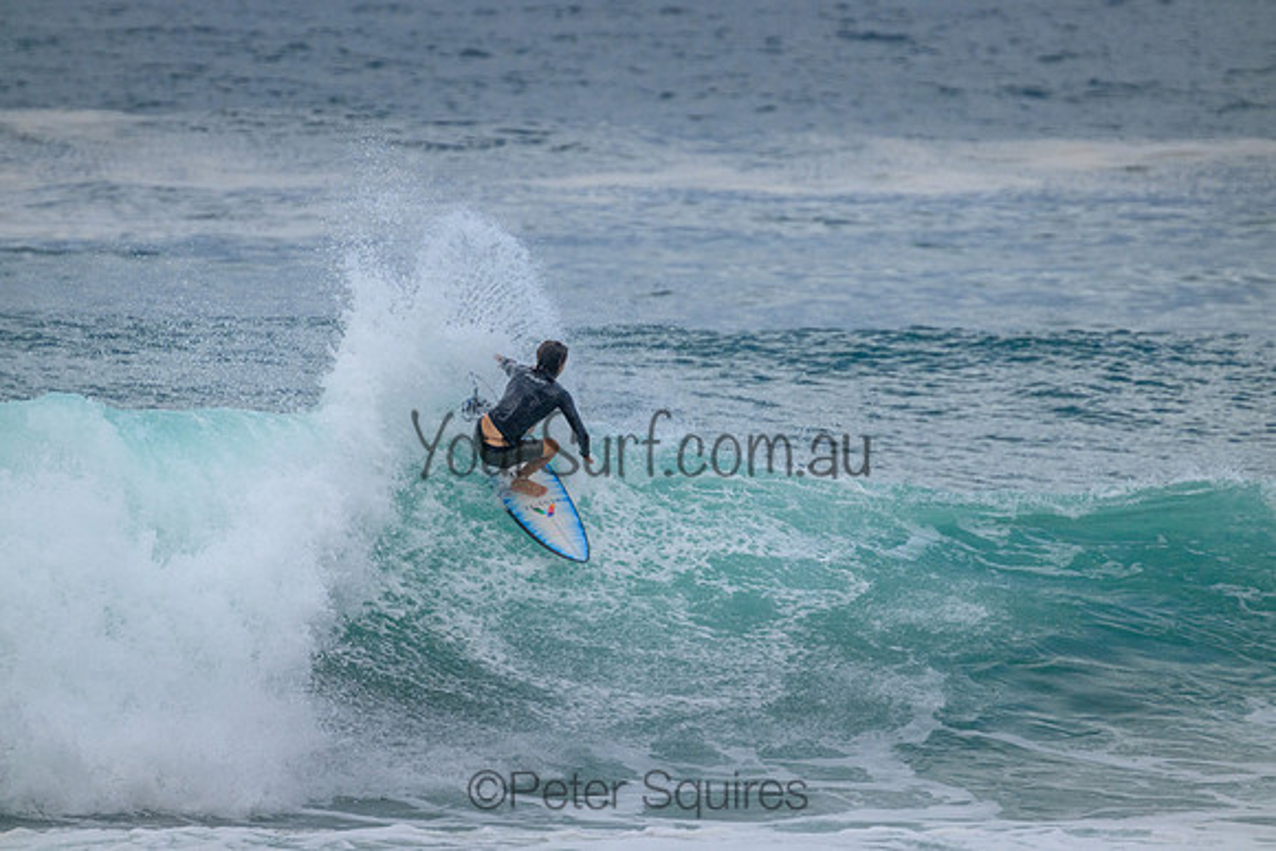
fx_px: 28361
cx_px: 638
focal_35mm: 800
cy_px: 426
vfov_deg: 1.7
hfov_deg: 2.6
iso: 1000
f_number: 11
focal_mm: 800
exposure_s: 1/2000
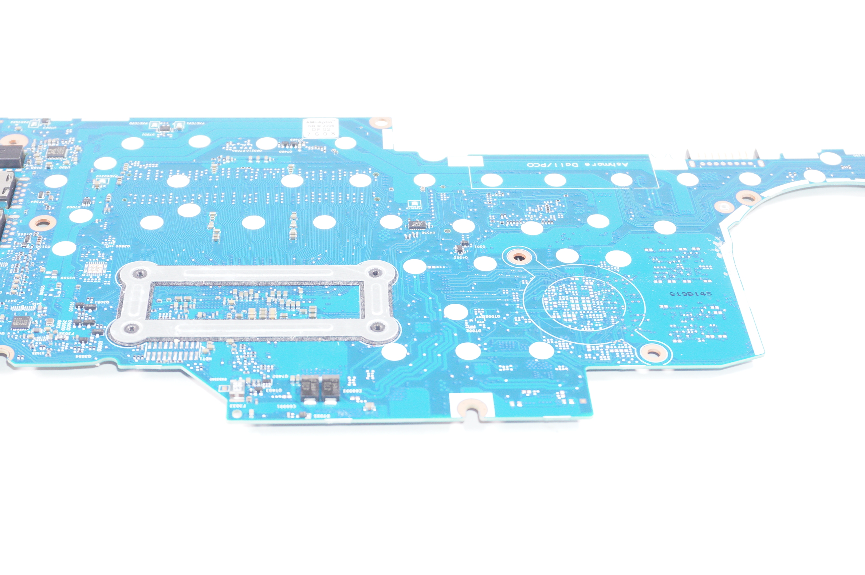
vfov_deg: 23.7
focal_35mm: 57
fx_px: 1368
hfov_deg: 35.1
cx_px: 437
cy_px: 258
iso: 640
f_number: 6.3
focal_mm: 30
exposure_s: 1/125
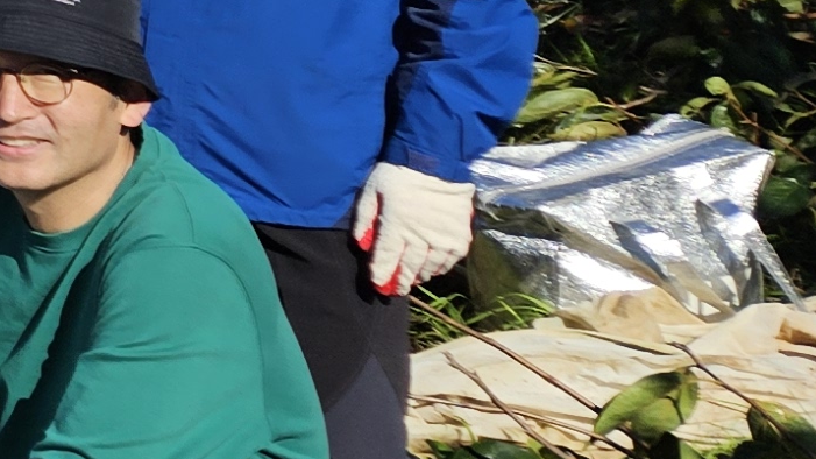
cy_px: -405
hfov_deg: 11.5
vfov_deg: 8.1
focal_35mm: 143
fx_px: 3094
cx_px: -1329
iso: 25
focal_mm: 5.4
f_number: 1.8
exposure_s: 1/2643
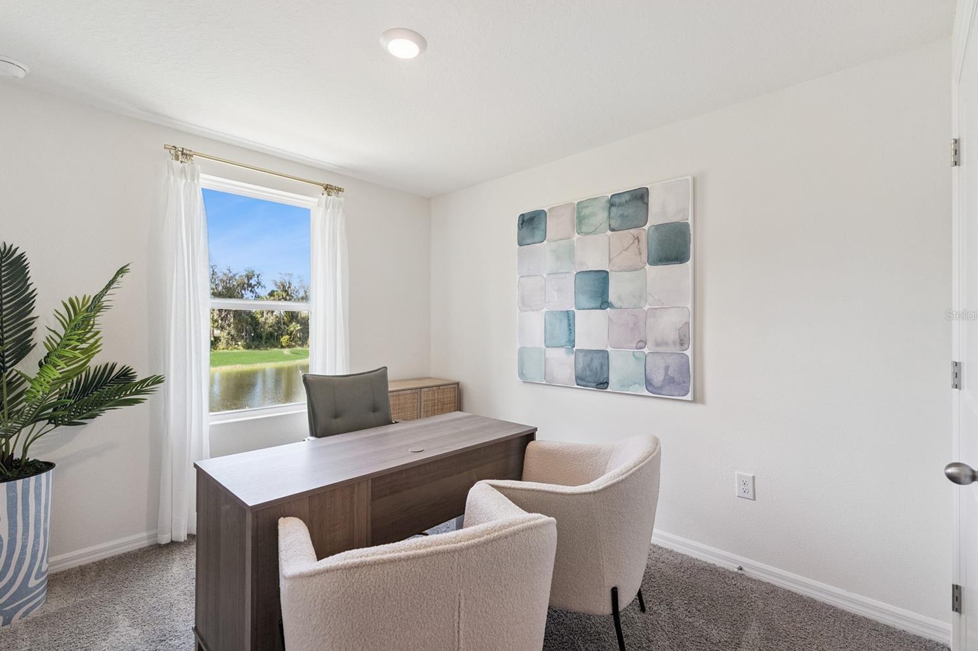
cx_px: 482
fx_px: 434
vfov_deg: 73.7
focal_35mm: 16
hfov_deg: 96.7
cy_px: 315
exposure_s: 1/125
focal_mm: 10
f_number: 2.8
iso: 200
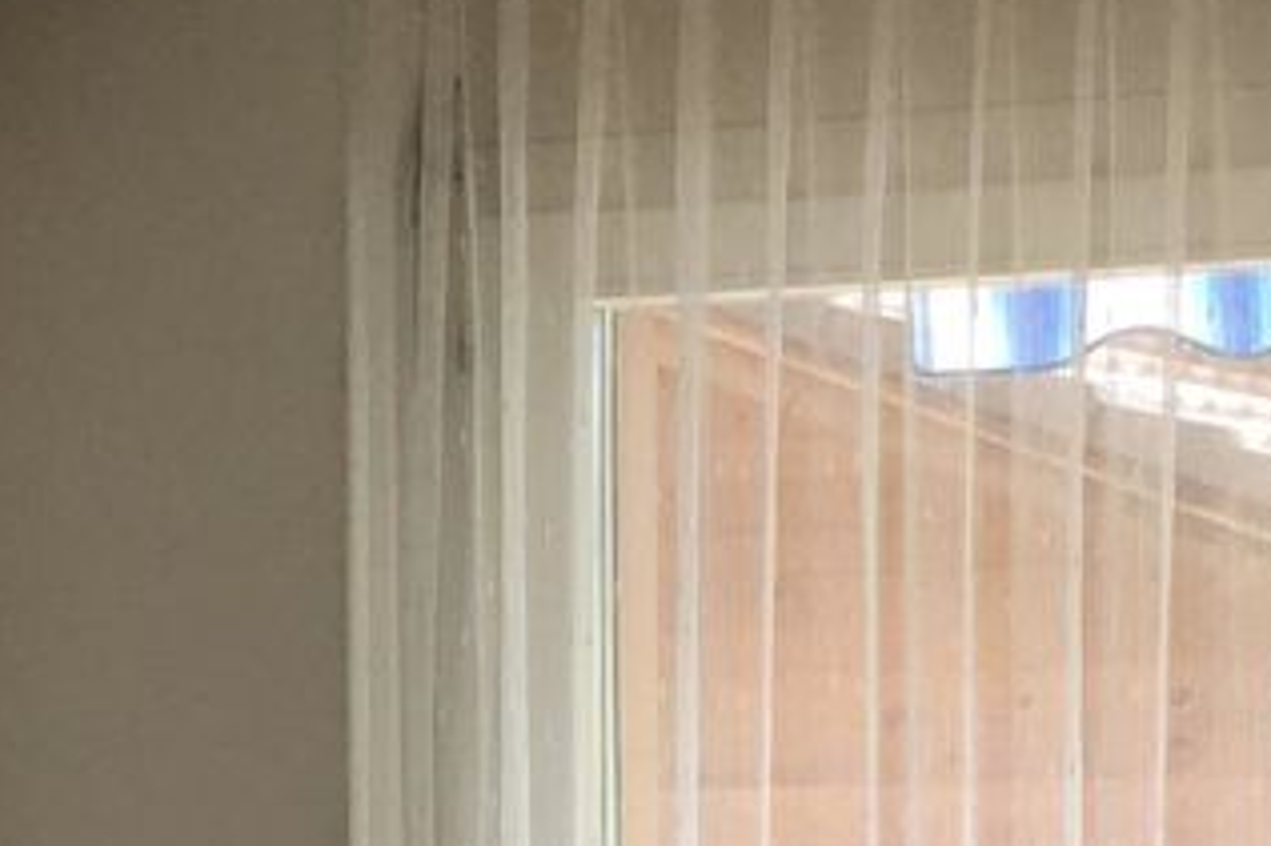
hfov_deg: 10.5
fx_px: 6881
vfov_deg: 6.8
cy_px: 1672
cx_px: 208
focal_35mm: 195
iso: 40
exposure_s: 1/100
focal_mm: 4.15
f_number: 2.2
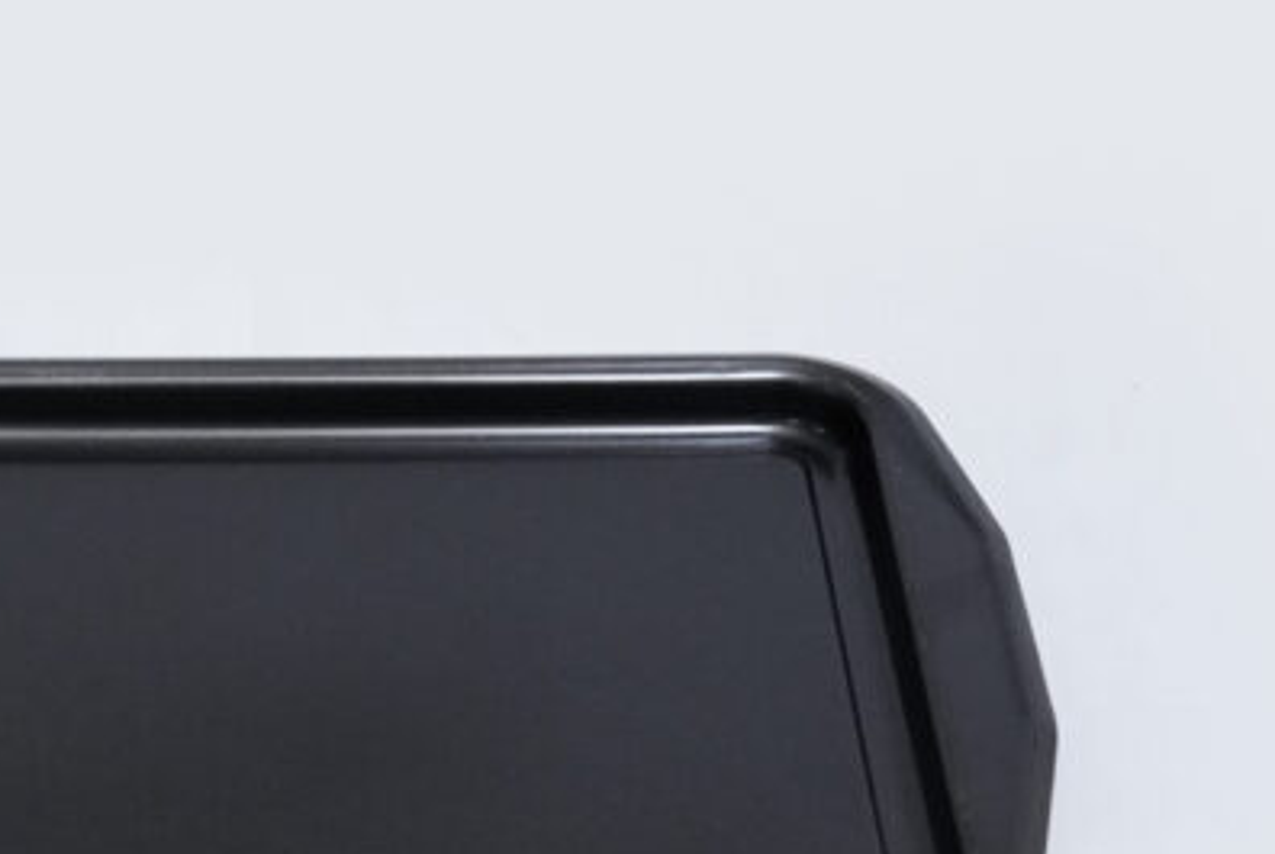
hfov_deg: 19.0
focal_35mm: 106
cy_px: 667
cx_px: 225
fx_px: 3758
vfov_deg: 12.9
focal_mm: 60
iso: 6400
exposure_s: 1/160
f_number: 16
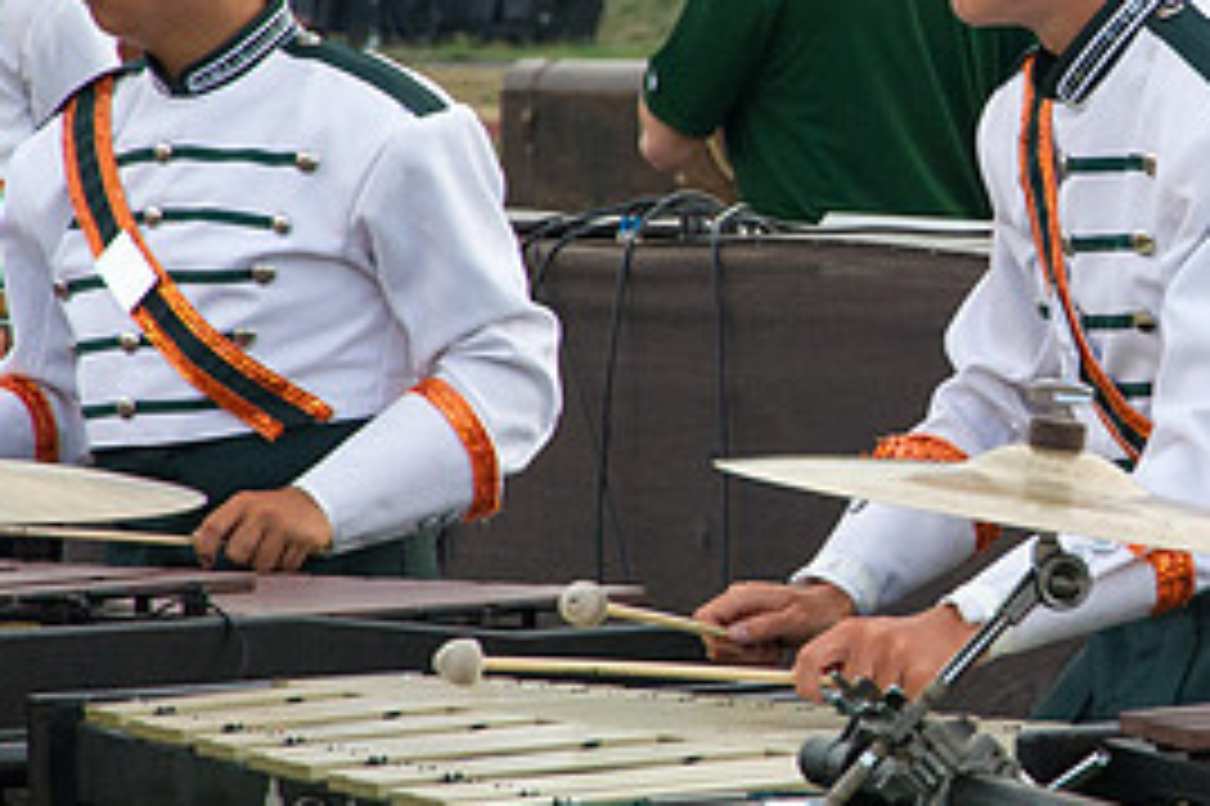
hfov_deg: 5.5
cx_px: 1149
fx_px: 12630
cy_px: 239
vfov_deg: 3.7
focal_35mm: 376
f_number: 10
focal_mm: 120
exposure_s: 1/400
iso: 2500
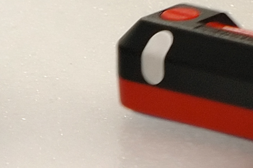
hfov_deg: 1.7
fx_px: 8697
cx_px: -49
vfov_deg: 1.1
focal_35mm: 1238
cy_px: -21
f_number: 2.8
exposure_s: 1/125
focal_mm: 120
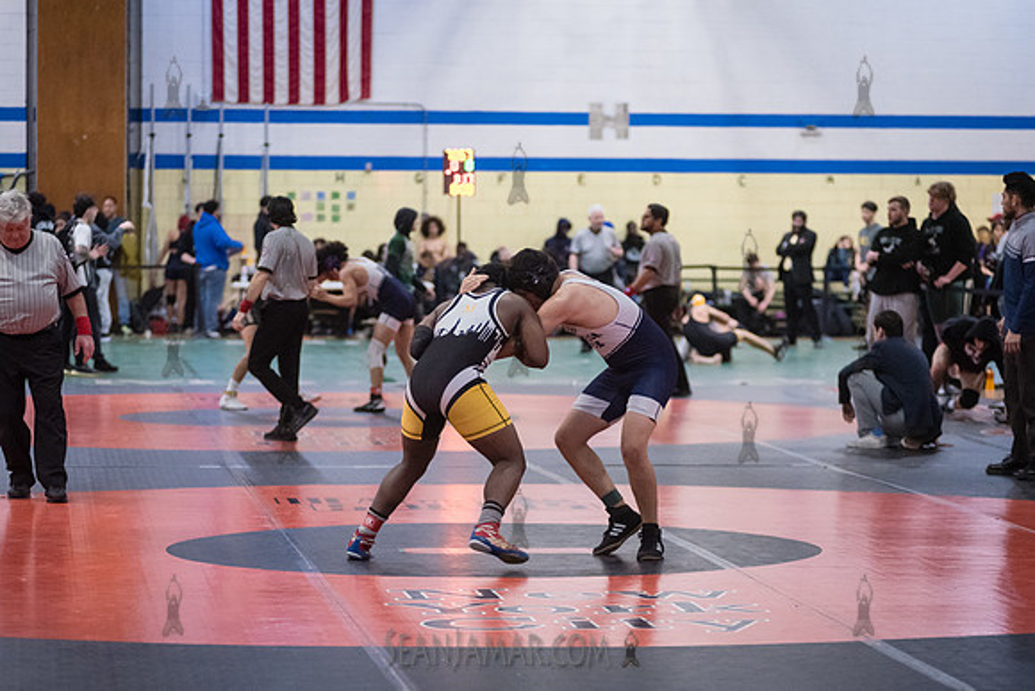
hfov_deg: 15.8
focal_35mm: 130
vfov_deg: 10.6
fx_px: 3726
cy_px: 346
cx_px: 518
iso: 8000
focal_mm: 125
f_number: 3.2
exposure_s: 1/500
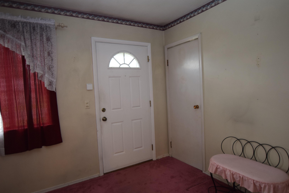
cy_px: 96
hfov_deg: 81.2
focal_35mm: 21
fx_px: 169
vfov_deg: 59.6
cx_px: 144
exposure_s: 1/80
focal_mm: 14
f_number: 4
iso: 800
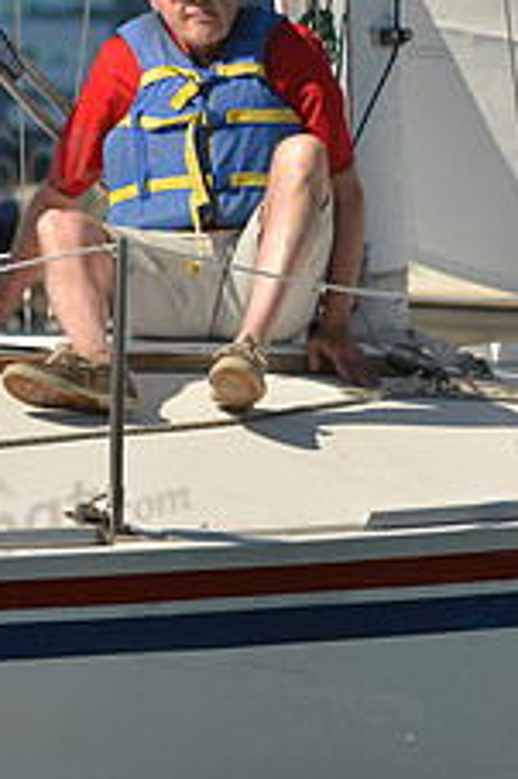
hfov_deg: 2.4
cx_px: 369
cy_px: 323
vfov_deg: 3.7
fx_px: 12147
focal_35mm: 562
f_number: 6.3
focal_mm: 220
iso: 200
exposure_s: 1/1250
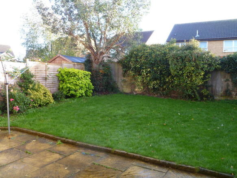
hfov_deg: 63.5
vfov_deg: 49.7
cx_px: 118
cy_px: 89
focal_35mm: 28
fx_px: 192
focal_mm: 5
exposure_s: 1/30
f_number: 3.3
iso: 80
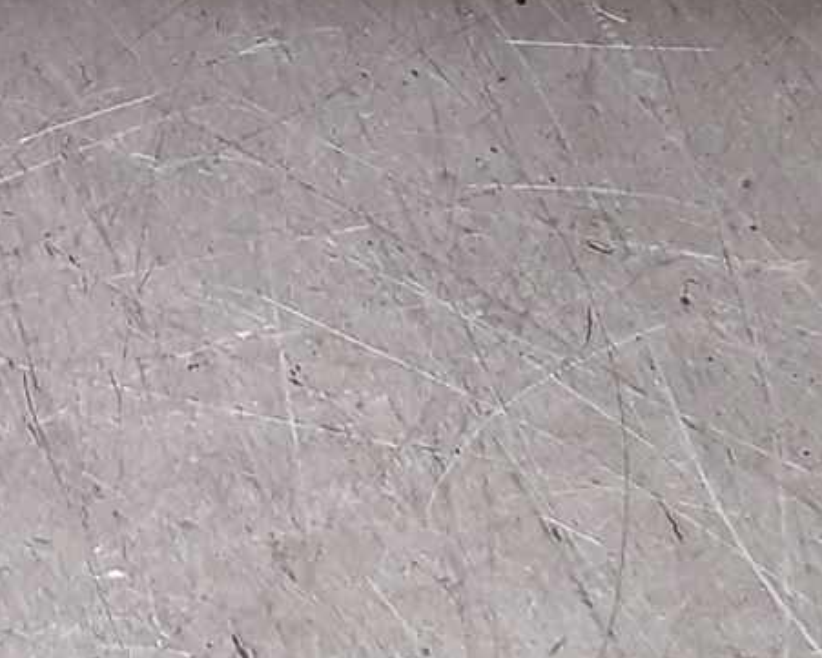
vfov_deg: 11.8
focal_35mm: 124
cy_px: -372
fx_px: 3017
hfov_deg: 14.7
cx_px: -297
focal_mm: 2.91
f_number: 1.9
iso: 50
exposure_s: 1/100
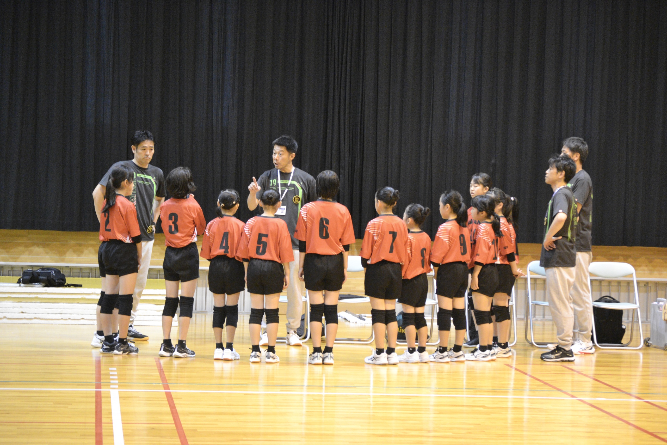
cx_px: 334
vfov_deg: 12.2
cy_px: 222
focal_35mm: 112
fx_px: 2084
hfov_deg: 18.2
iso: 3200
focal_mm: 75
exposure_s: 1/80
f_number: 4.2
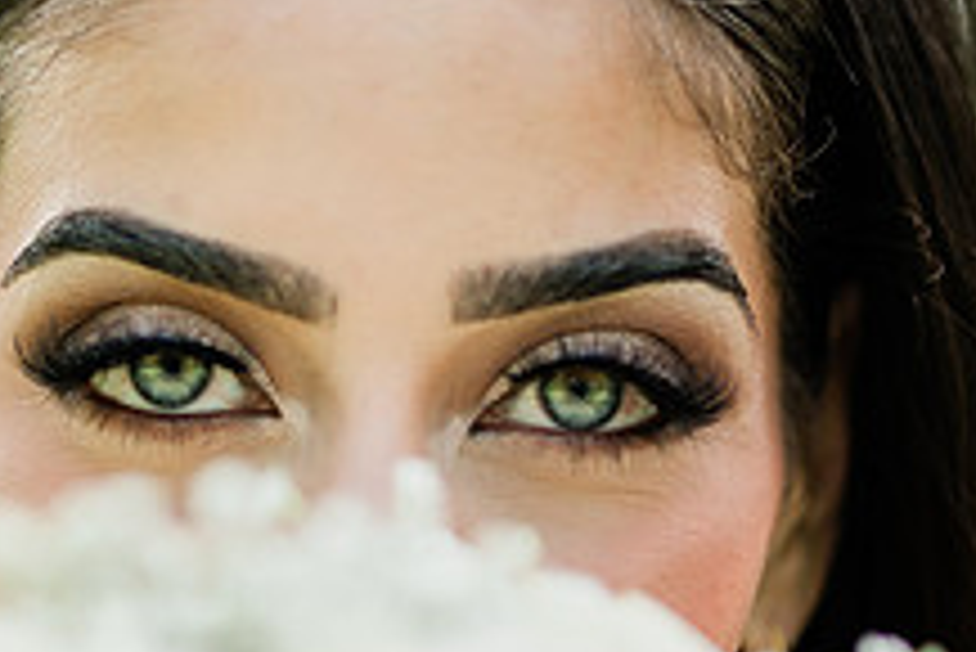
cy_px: 488
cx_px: 274
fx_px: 3771
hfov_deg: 14.7
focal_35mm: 139
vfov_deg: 9.9
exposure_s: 1/1000
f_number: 1.2
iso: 125
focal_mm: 35
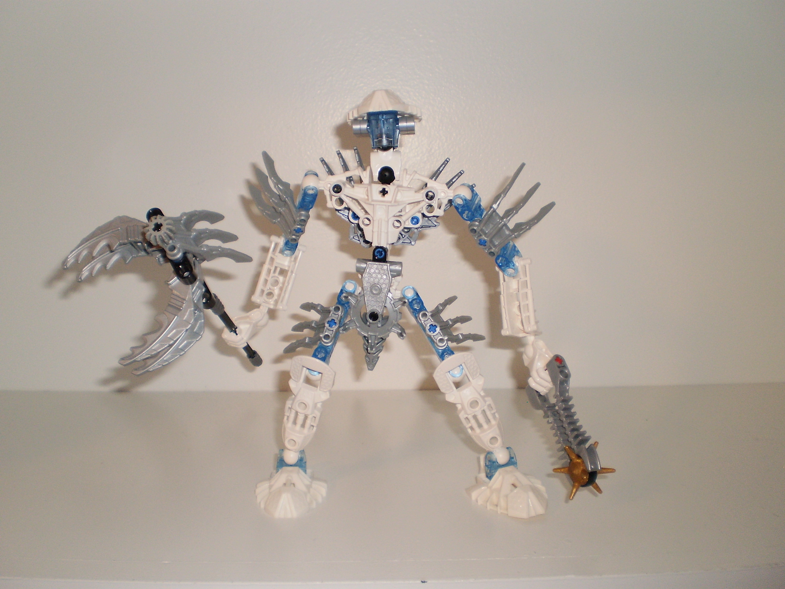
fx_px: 816
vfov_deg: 39.7
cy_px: 294
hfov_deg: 51.4
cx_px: 392
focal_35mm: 36
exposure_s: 1/30
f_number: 3.1
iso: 125
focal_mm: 6.3
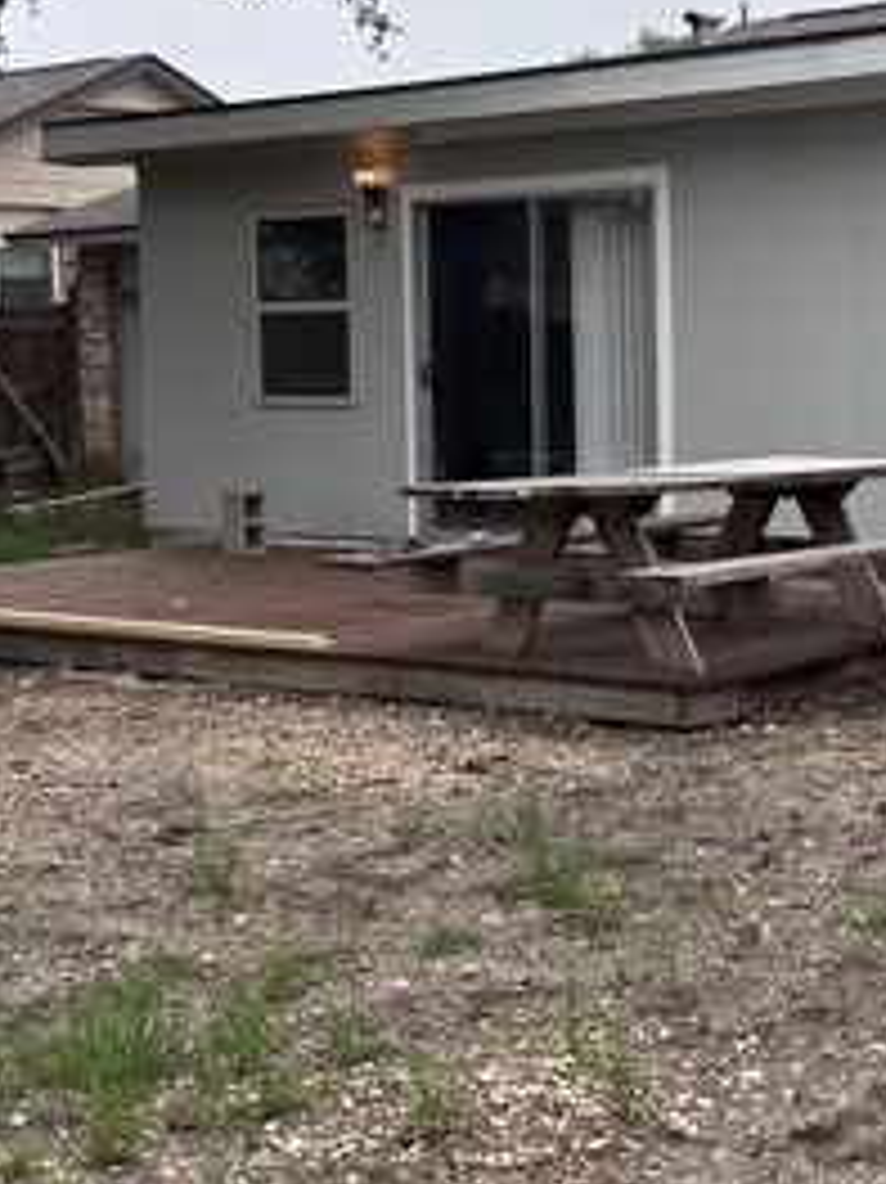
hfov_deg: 22.1
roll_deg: +1.0
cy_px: 466
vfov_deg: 29.3
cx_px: 598
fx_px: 2254
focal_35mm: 66
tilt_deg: -2.1
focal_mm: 5.96
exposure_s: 1/662
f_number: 1.6
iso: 50
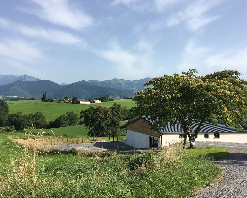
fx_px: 227
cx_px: 122
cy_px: 98
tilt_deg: +1.4
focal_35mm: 31
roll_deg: -3.4
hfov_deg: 57.2
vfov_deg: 47.1
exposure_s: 1/1261
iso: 25
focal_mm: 4.15
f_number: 2.2
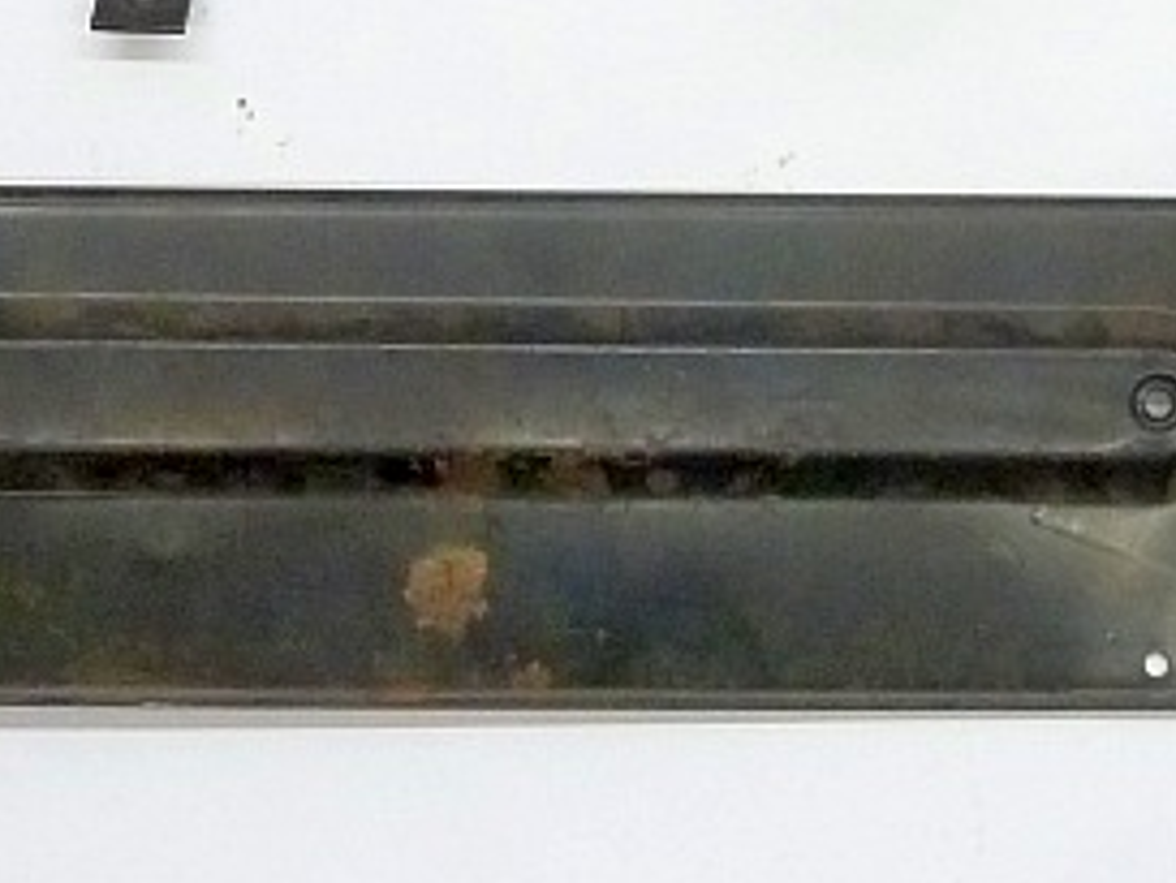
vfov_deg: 14.7
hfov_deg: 19.8
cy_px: 22
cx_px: 799
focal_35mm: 99
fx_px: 3365
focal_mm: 4.7
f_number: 3.4
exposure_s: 1/30
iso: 400
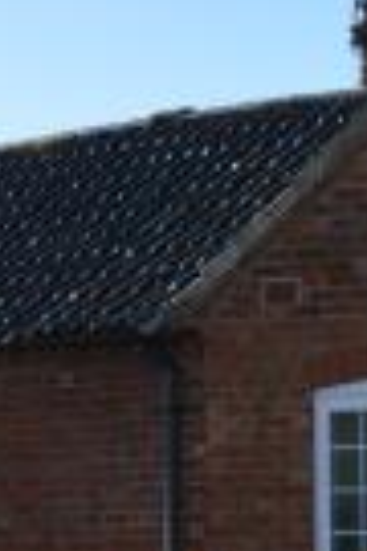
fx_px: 1743
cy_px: 500
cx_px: 1019
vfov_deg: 17.7
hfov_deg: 9.8
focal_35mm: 114
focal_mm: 10
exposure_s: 1/200
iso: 100
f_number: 7.1
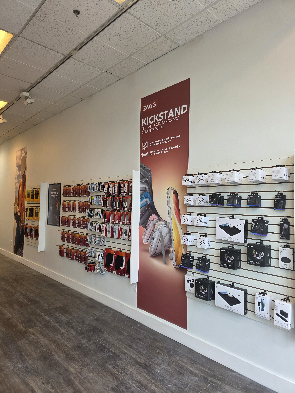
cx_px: 148
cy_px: 196
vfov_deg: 73.9
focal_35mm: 23
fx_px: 261
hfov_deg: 58.9
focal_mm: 6.3
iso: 50
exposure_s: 1/120
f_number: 1.7
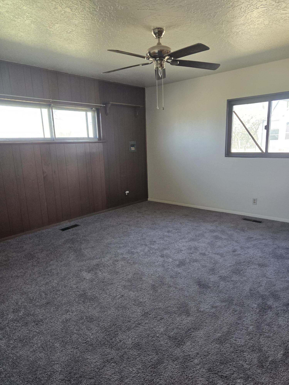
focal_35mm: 23
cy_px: 192
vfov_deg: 73.9
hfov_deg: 58.9
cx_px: 144
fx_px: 256
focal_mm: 5.4
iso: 200
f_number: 1.8
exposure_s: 1/120
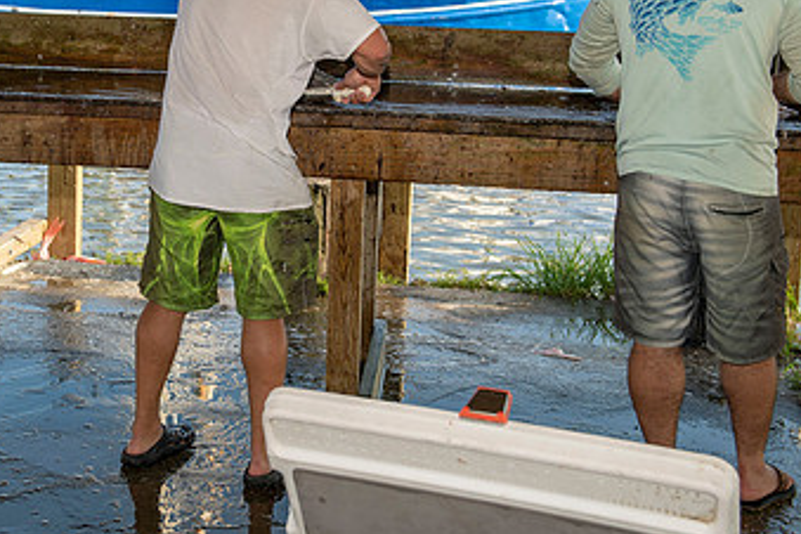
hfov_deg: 30.7
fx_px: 1446
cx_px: 255
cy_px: 189
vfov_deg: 20.9
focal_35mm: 65
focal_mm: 38
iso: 50
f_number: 5
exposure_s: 1/250
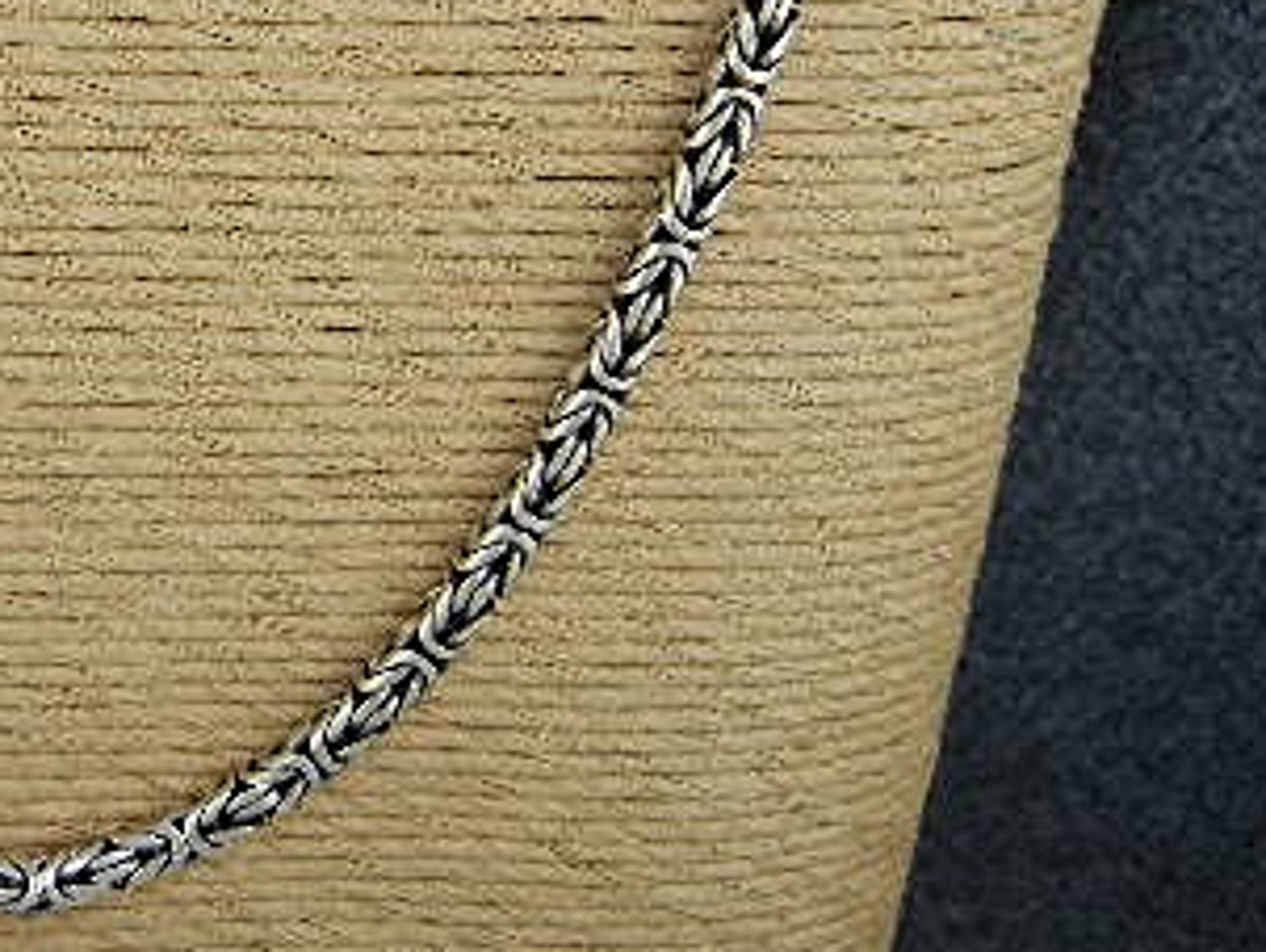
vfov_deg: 20.0
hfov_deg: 25.6
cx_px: -21
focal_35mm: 72
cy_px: 75
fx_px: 2635
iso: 200
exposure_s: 1/30
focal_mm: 6.2
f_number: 3.6
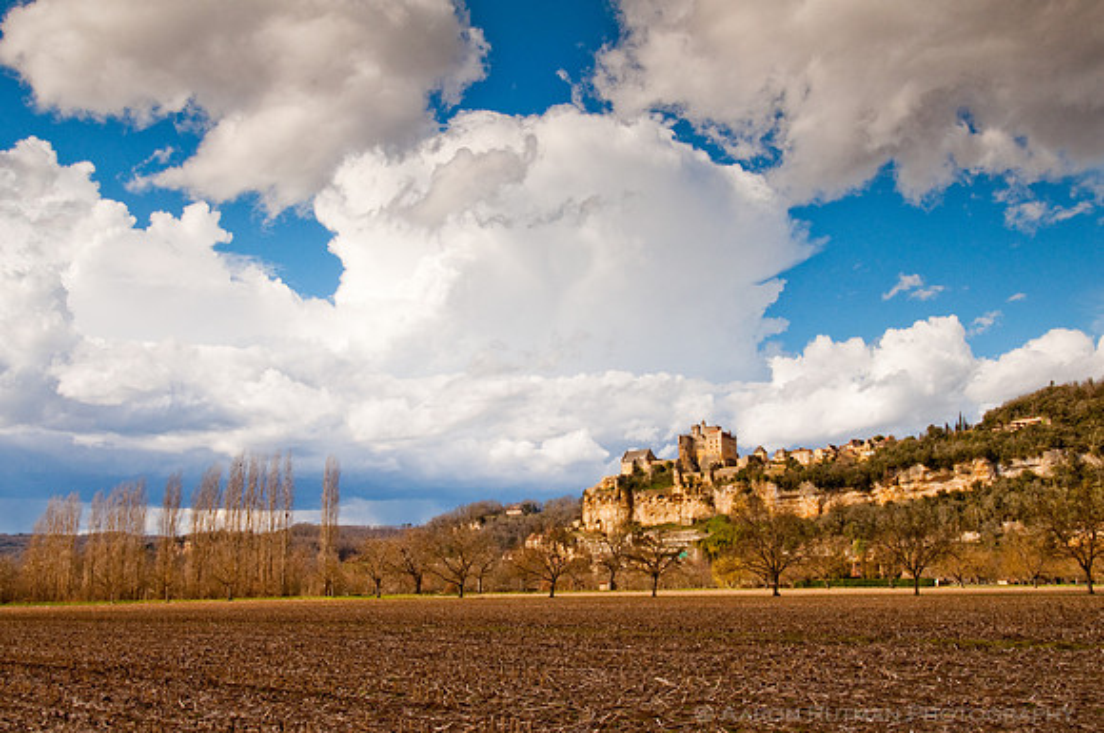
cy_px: 366
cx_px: 552
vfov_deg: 36.8
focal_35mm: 36
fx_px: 1102
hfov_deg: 53.2
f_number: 19
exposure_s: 1/125
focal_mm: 24
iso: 200
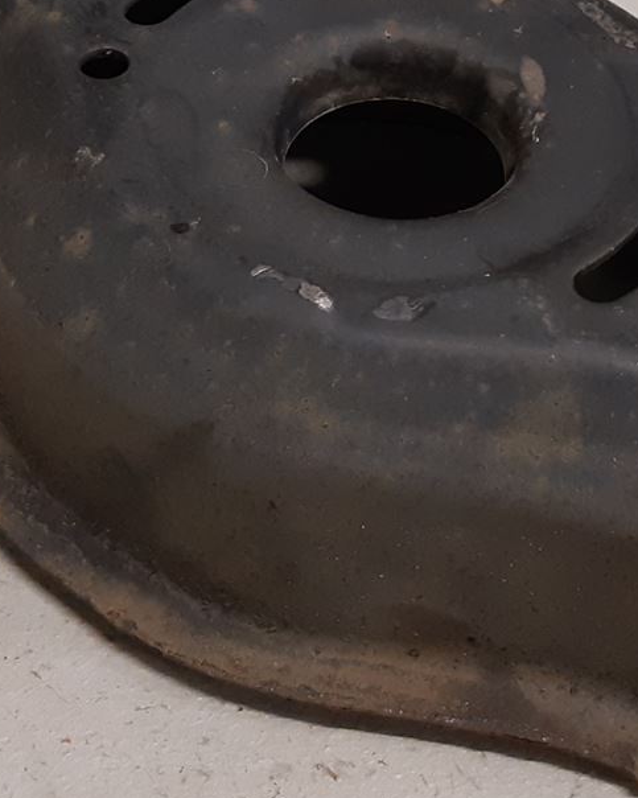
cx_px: 382
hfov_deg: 17.8
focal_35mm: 86
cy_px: 287
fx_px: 2030
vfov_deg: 22.2
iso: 200
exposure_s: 1/50
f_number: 1.7
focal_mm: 3.93
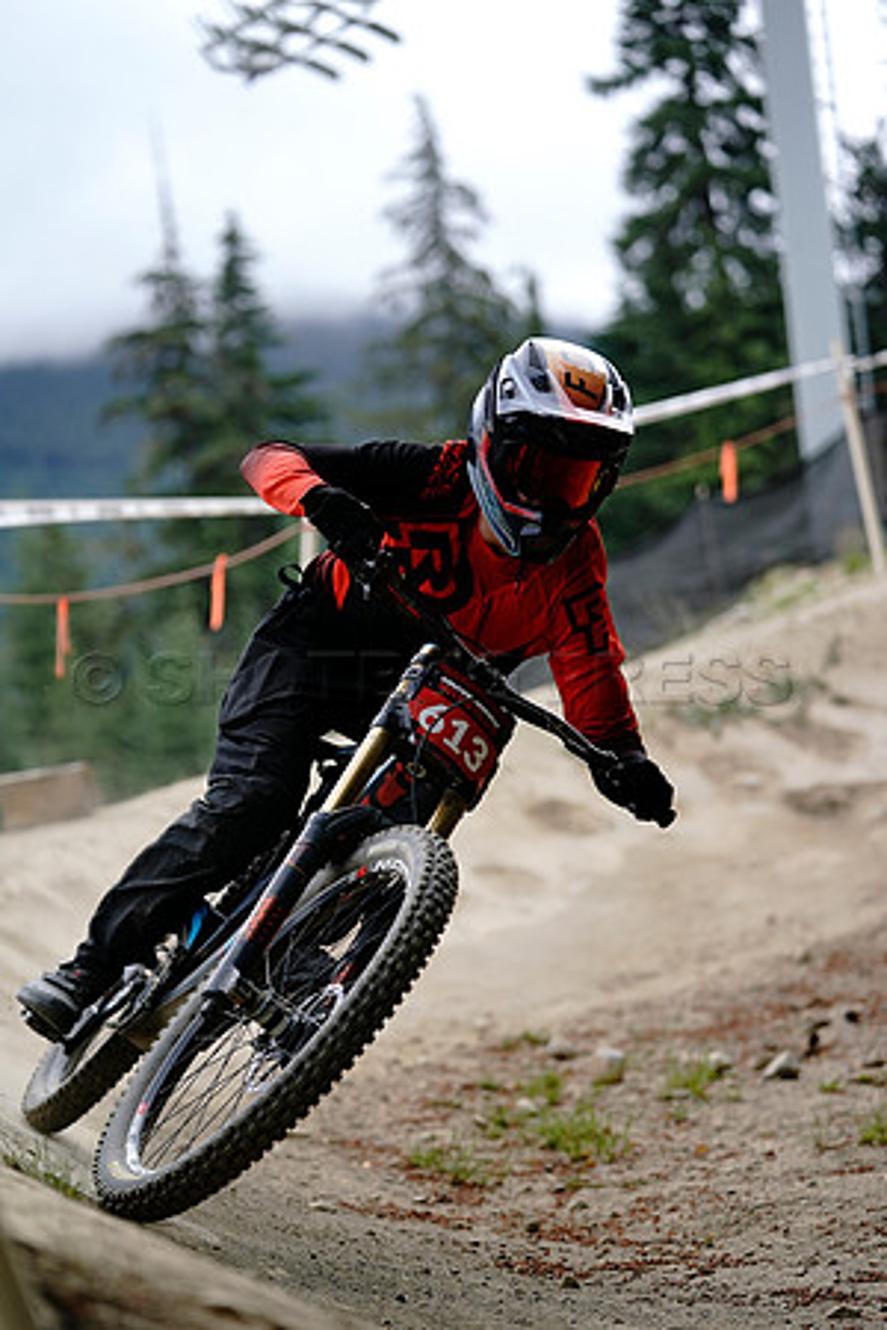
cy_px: 665
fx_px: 3326
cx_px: 444
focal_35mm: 90
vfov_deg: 22.6
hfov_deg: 15.2
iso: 500
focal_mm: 90
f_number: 2.8
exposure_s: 1/1600
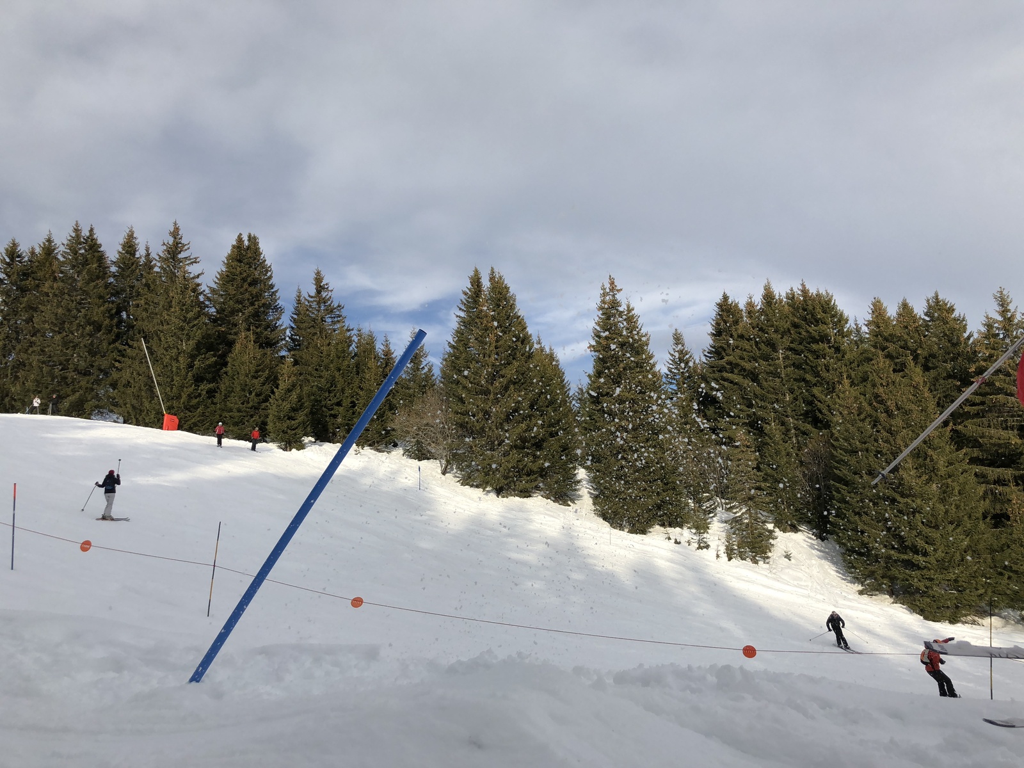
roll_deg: +4.7
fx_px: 828
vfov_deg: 49.7
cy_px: 384
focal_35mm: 28
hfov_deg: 63.4
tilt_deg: +12.6
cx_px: 512
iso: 20
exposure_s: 1/2088
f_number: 1.8
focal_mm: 4
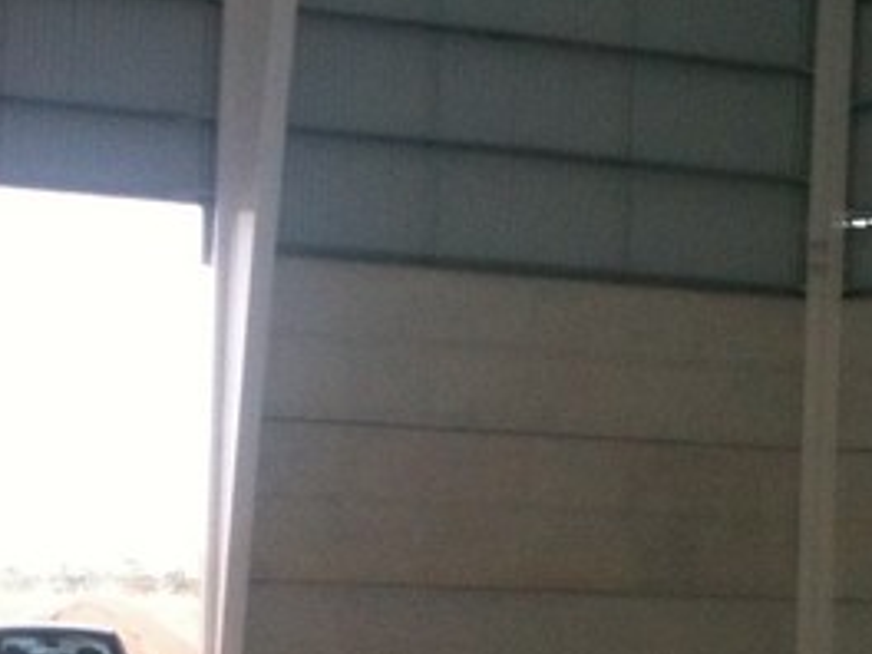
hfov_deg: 12.0
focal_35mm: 159
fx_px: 4005
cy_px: 578
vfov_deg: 9.3
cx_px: -304
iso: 64
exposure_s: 1/254
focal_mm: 3.85
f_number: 2.8
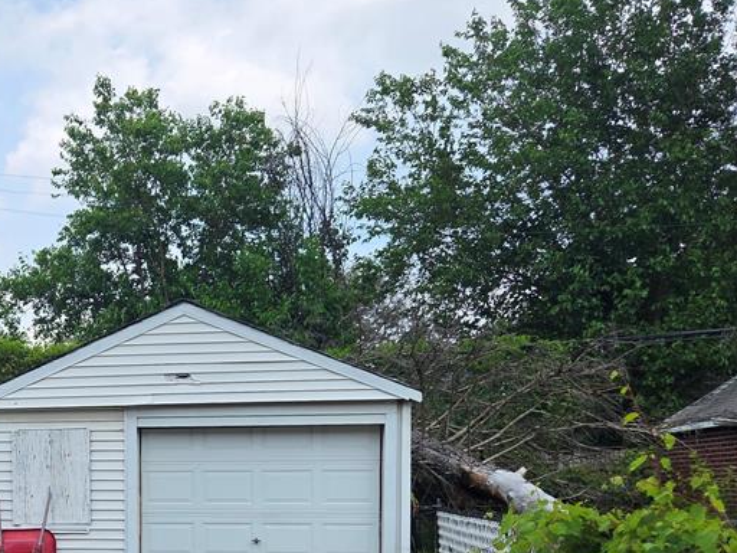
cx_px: 96
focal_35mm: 46
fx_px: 979
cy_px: 497
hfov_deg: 38.8
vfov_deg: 30.2
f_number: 1.8
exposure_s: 1/3446
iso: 80
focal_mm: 5.4
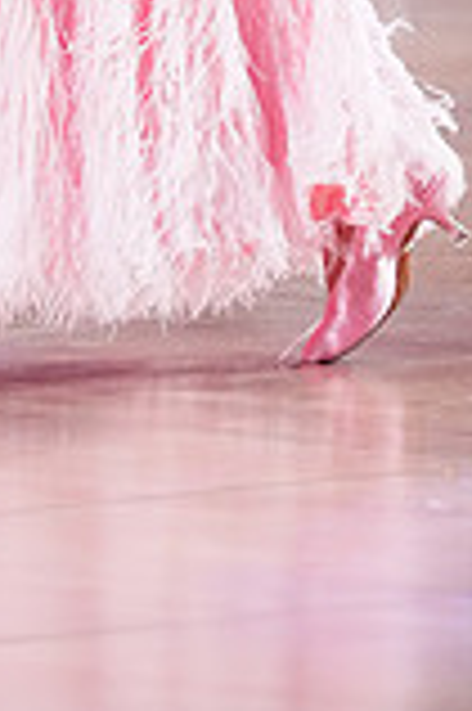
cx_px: 88
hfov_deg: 2.2
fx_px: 12318
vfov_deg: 3.3
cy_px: -508
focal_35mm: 625
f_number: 3.2
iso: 3200
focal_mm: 170
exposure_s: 1/500
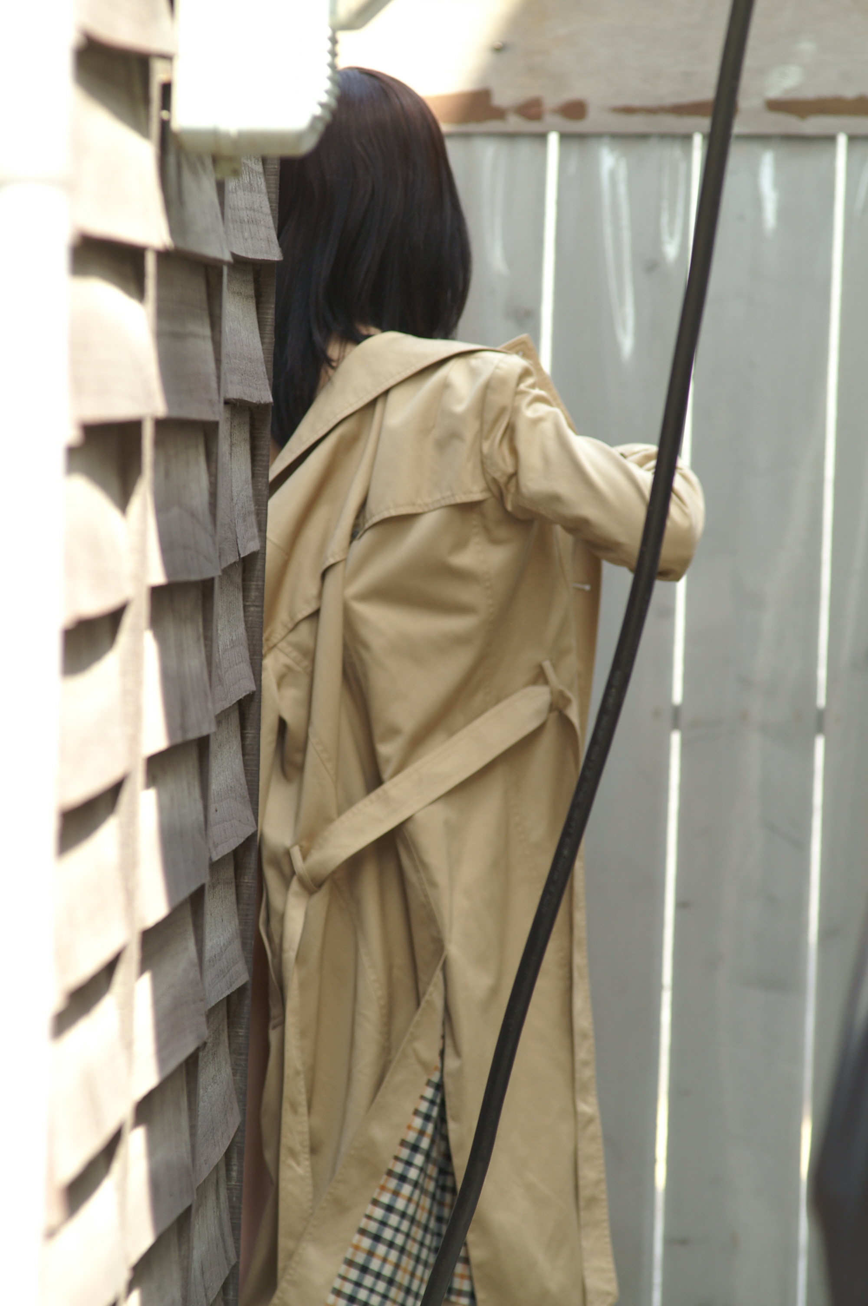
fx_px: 9782
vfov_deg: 7.6
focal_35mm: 270
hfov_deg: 5.1
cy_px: 653
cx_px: 434
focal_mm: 180
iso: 200
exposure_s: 1/200
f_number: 4.5
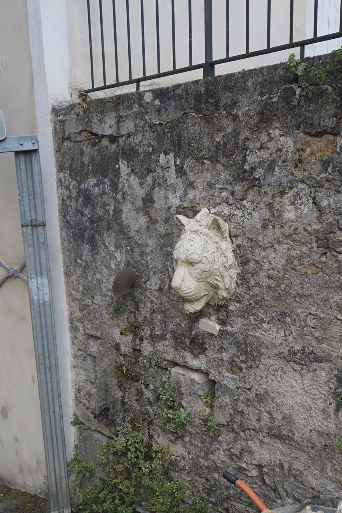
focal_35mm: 42
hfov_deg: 31.7
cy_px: 369
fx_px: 599
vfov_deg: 45.2
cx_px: 218
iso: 500
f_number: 4
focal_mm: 28
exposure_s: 1/160
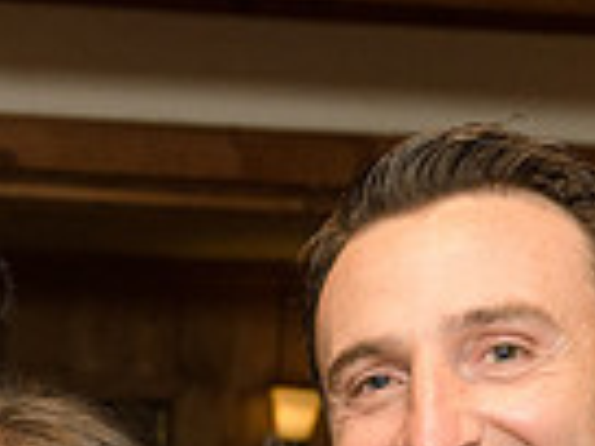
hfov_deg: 13.8
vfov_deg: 9.8
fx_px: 2424
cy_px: 878
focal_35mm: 141
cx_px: -6
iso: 1000
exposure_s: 1/320
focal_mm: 29
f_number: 3.5
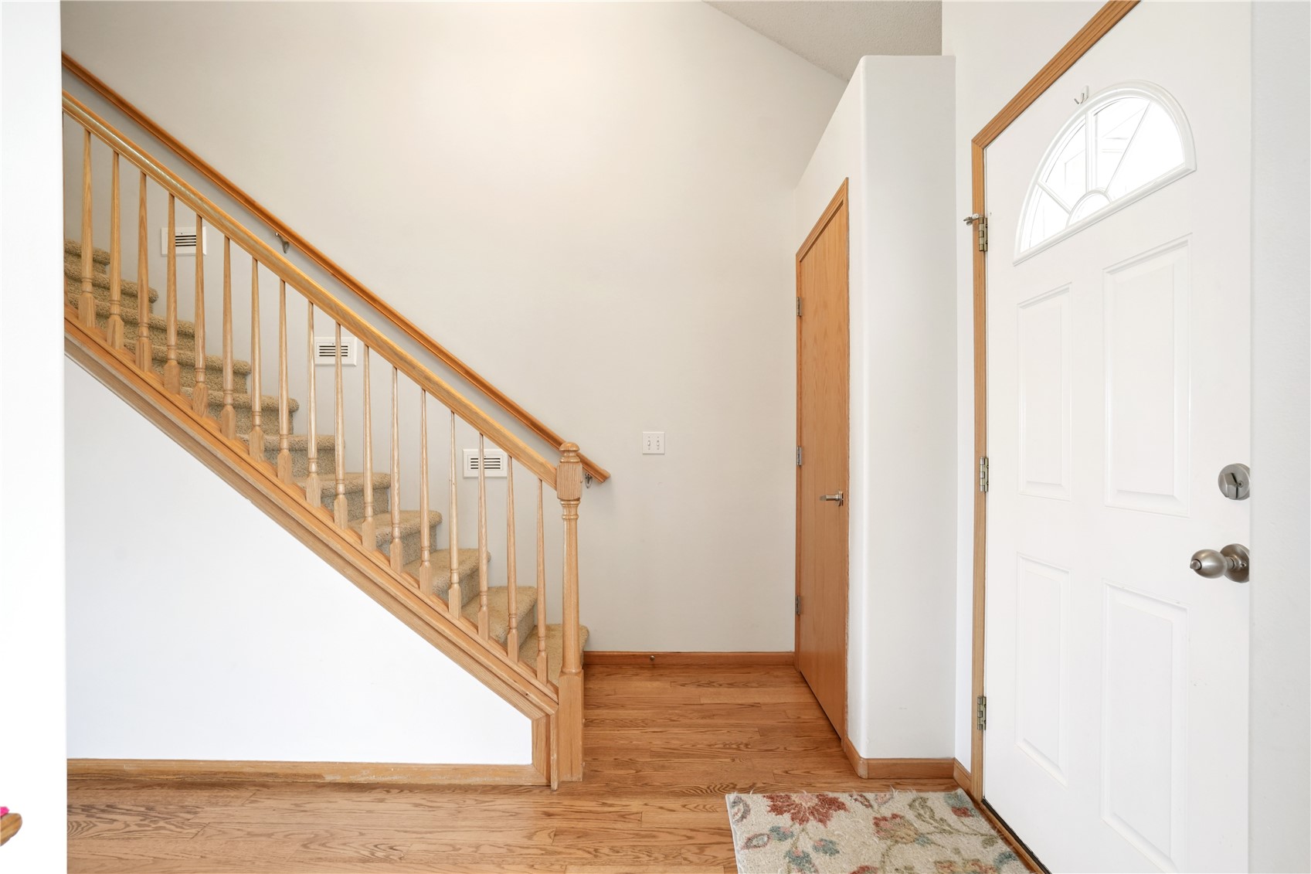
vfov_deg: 73.7
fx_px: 583
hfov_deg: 96.7
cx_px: 656
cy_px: 437
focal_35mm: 16
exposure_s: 1/30
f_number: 8
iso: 800
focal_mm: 16
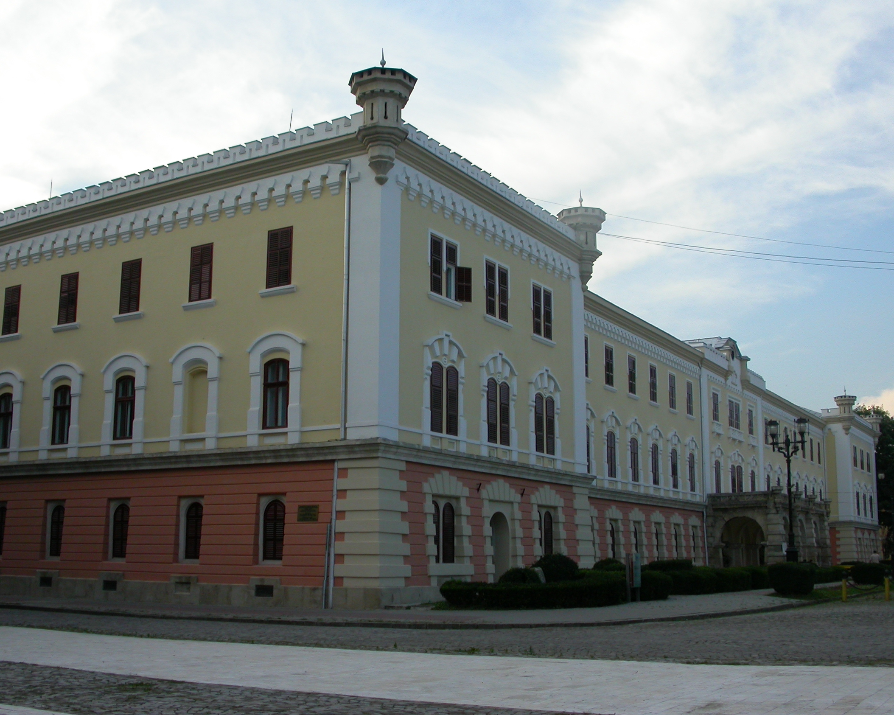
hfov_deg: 45.8
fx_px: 1058
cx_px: 429
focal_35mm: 40
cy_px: 356
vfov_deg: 37.3
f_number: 5.3
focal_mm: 7.85
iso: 100
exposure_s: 1/184
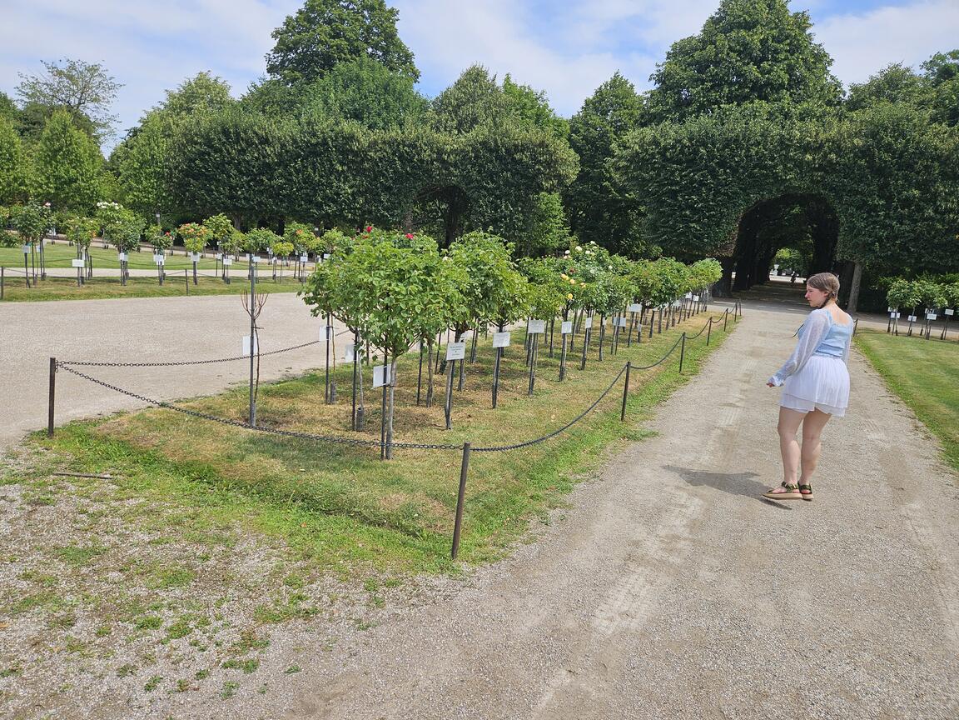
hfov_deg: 73.9
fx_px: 637
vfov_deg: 58.9
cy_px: 360
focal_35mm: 23
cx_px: 480
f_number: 1.8
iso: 25
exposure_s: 1/2321
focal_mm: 5.4
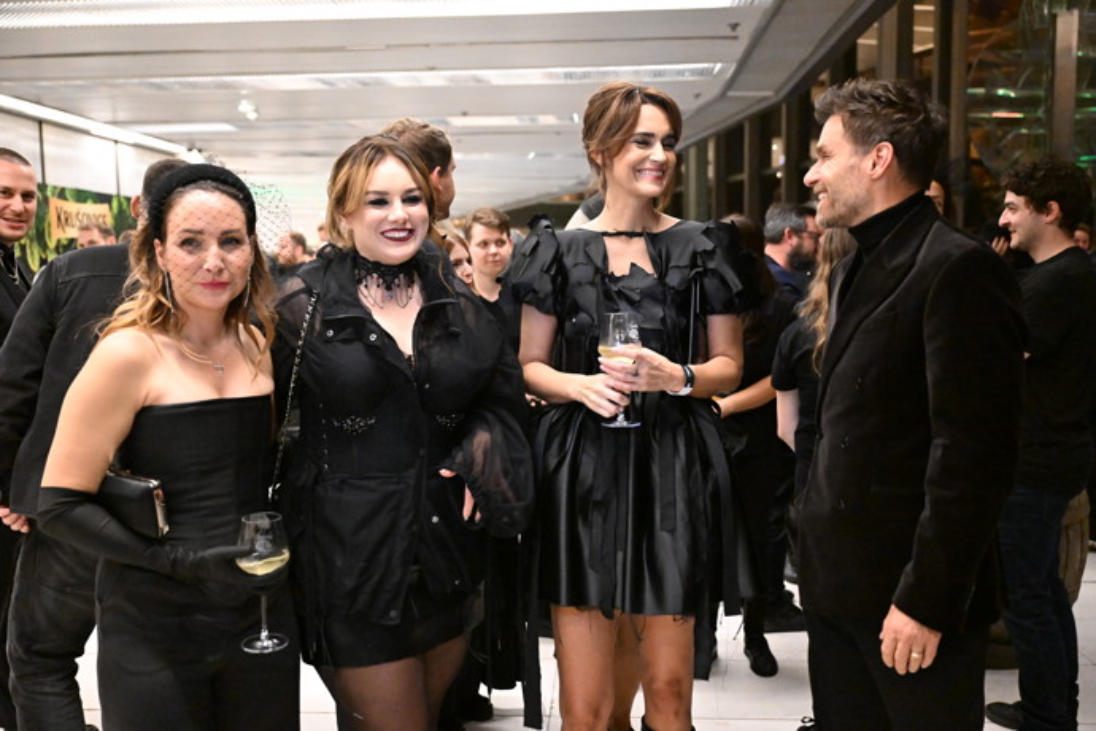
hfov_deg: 57.2
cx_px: 548
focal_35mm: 33
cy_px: 366
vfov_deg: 40.0
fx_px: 1005
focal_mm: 33
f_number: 2.8
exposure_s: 1/800
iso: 16000
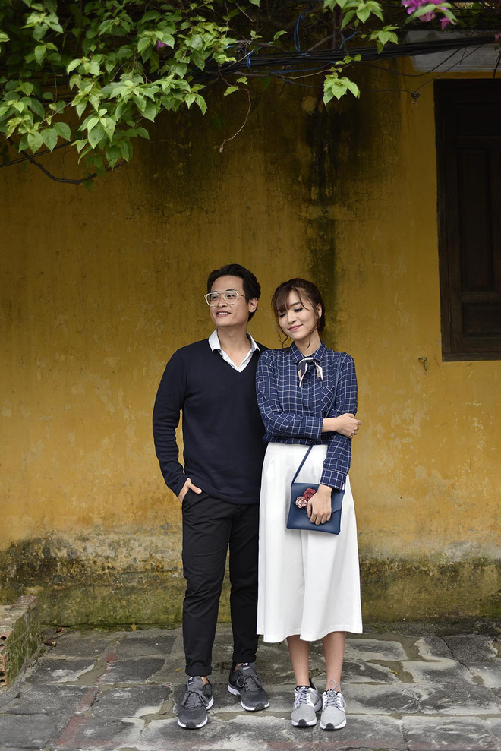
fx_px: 834
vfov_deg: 48.4
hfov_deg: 33.4
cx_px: 250
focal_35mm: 40
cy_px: 376
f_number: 2.8
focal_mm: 40
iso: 400
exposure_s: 1/160
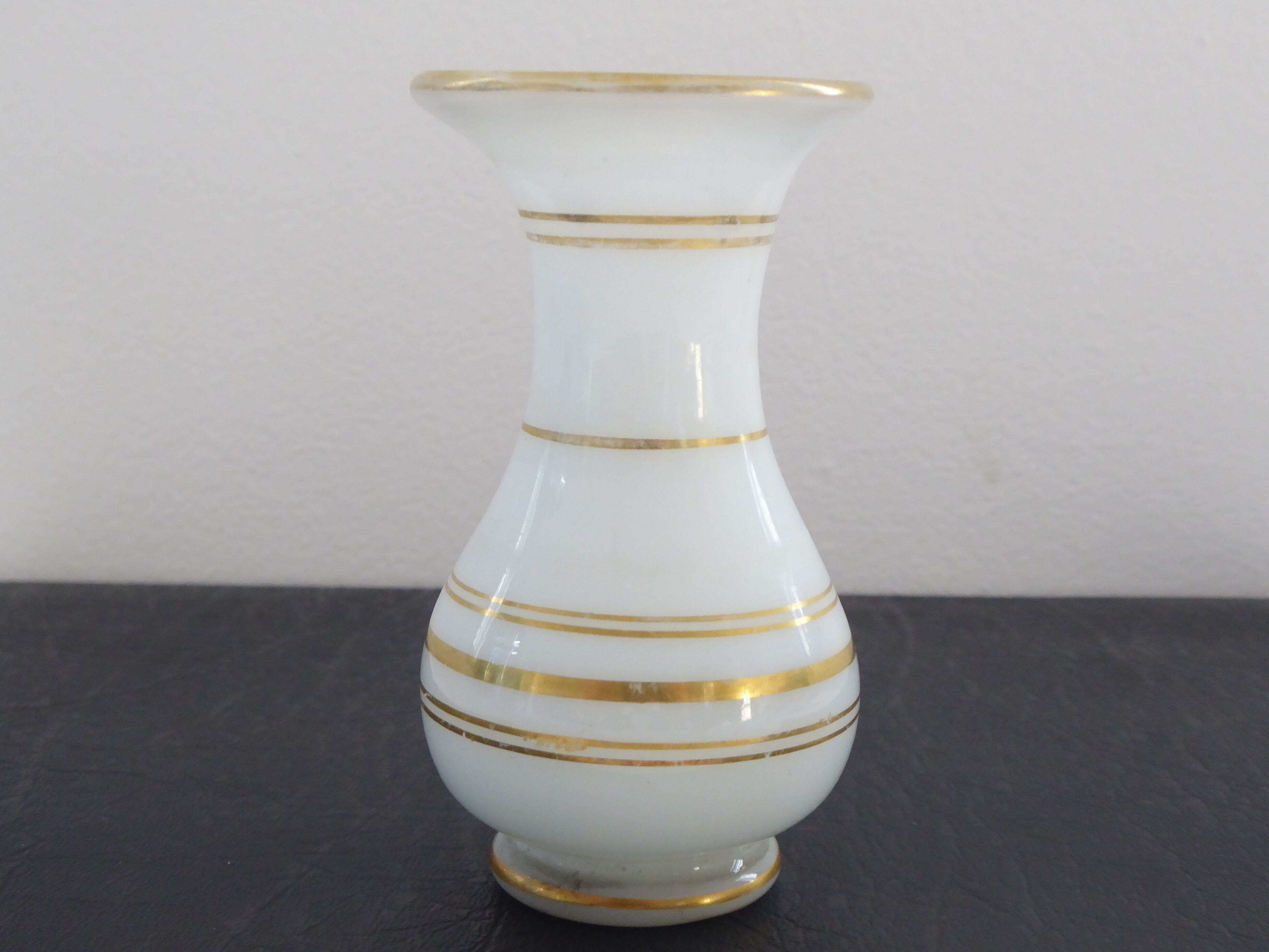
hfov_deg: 38.2
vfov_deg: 29.1
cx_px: 622
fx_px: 1833
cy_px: 470
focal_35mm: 50
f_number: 4
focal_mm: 8.4
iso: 400
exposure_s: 1/50
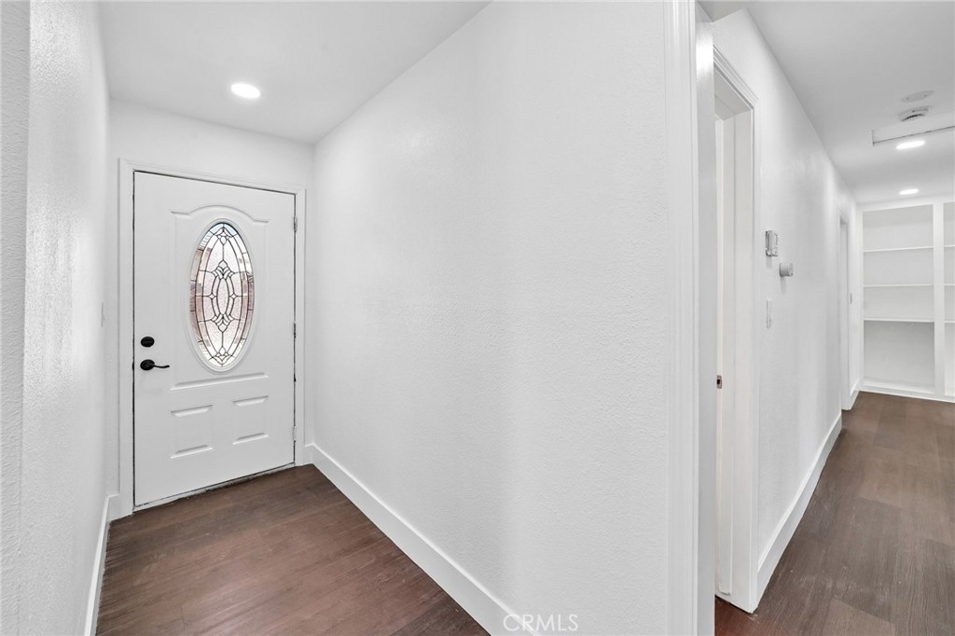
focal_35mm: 13
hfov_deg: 108.3
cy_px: 318
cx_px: 478
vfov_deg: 85.4
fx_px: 345
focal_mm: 13
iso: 400
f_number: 9
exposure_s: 1/30
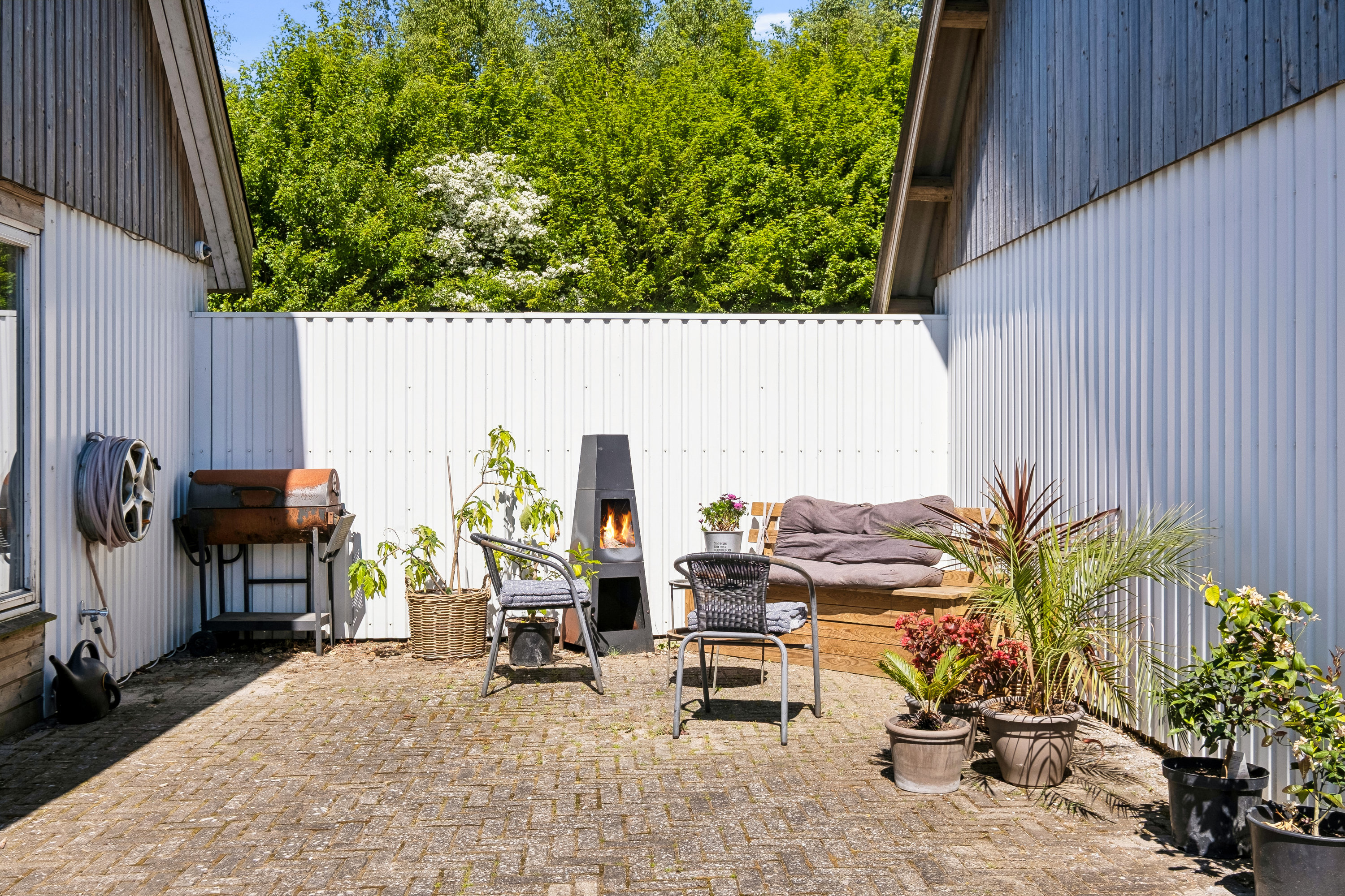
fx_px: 1345
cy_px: 448
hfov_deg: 53.1
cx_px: 672
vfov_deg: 36.9
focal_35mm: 36
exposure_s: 1/250
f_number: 10
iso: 160
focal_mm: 24
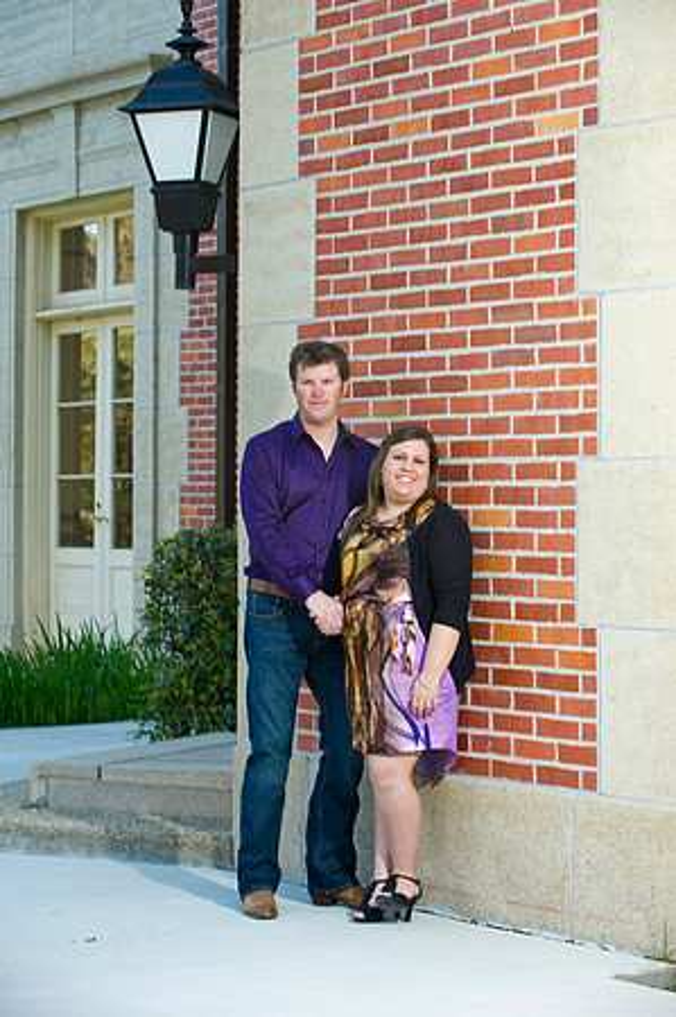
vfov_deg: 22.6
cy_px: 508
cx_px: 338
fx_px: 2541
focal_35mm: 90
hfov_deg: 15.2
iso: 400
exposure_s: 1/100
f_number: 5
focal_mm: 90
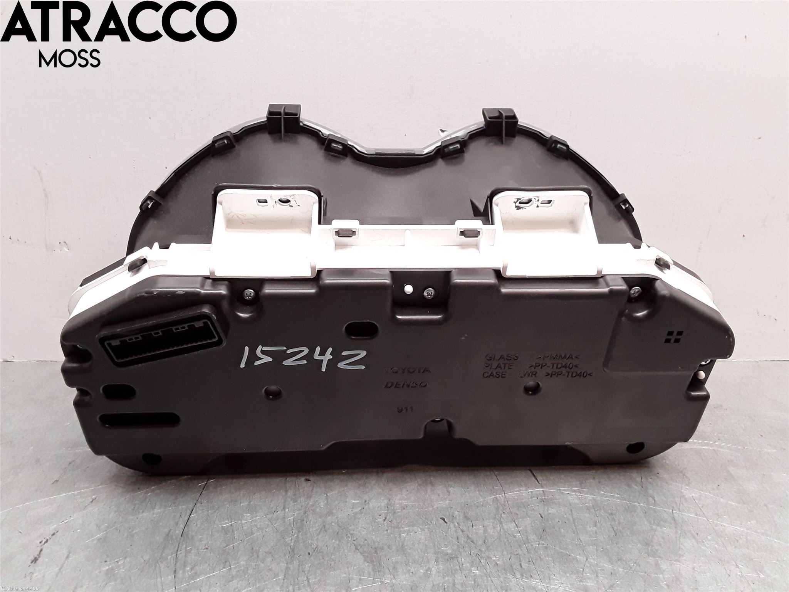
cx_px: 394
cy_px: 296
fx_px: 638
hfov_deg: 63.4
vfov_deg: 49.7
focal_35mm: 28
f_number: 1.9
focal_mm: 2.91
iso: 100
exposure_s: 1/100
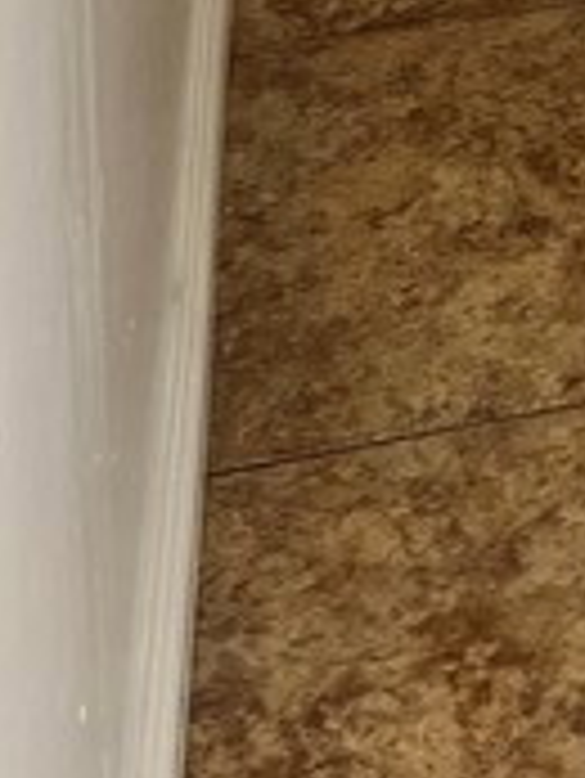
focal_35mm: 154
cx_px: 1503
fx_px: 3466
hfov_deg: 8.6
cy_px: -1489
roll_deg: +0.2
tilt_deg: -5.3
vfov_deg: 9.9
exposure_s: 1/138
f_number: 1.5
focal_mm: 5.7
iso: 32
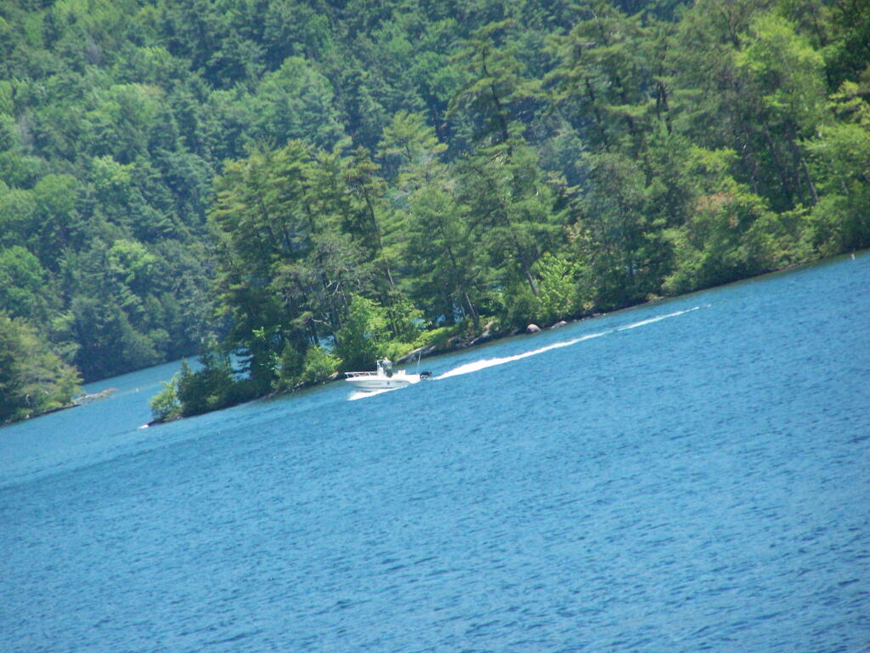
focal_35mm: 380
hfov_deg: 5.2
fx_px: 9550
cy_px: 326
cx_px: 435
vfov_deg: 3.9
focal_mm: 63
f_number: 3.7
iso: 400
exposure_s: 1/640
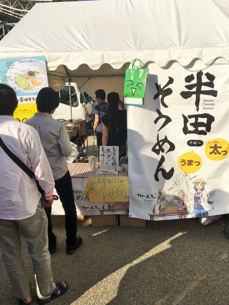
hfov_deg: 48.2
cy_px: 152
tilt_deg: -9.8
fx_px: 256
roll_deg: +2.0
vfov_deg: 61.7
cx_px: 114
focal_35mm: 29
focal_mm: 4.15
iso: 25
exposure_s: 1/2404
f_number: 2.2
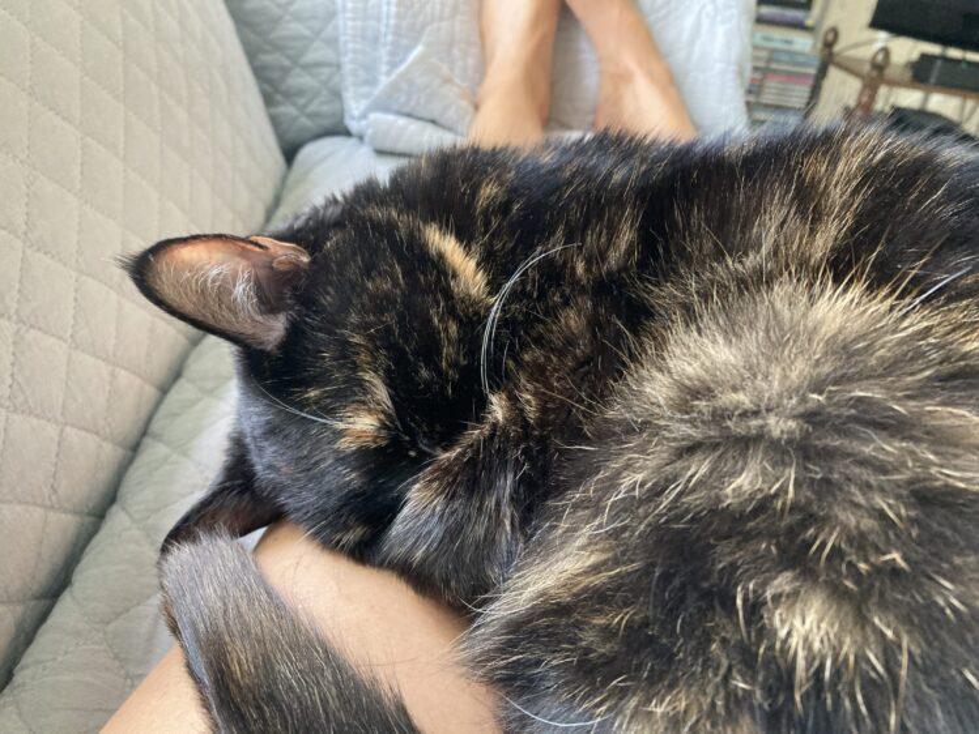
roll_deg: -8.4
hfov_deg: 63.4
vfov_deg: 49.8
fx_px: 792
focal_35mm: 28
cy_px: 367
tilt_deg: -29.0
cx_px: 490
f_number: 1.8
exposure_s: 1/60
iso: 320
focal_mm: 3.99
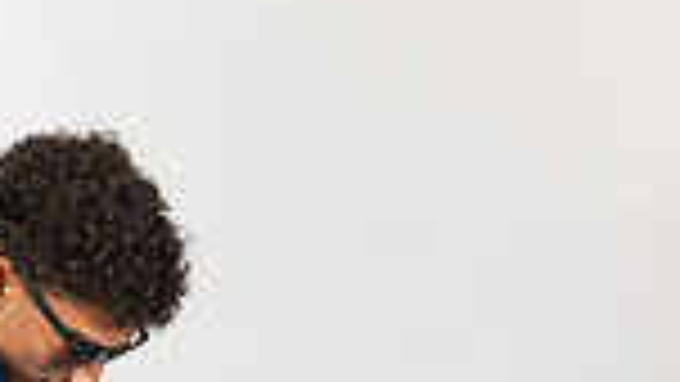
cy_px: 908
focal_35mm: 175
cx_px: 212
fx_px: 3156
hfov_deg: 12.3
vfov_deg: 6.6
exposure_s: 1/400
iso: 250
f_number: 7.1
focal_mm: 56
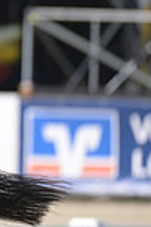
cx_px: -265
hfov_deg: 0.9
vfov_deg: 1.3
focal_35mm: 1587
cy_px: -46
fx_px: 10008
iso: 280
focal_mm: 400
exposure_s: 1/1250
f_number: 5
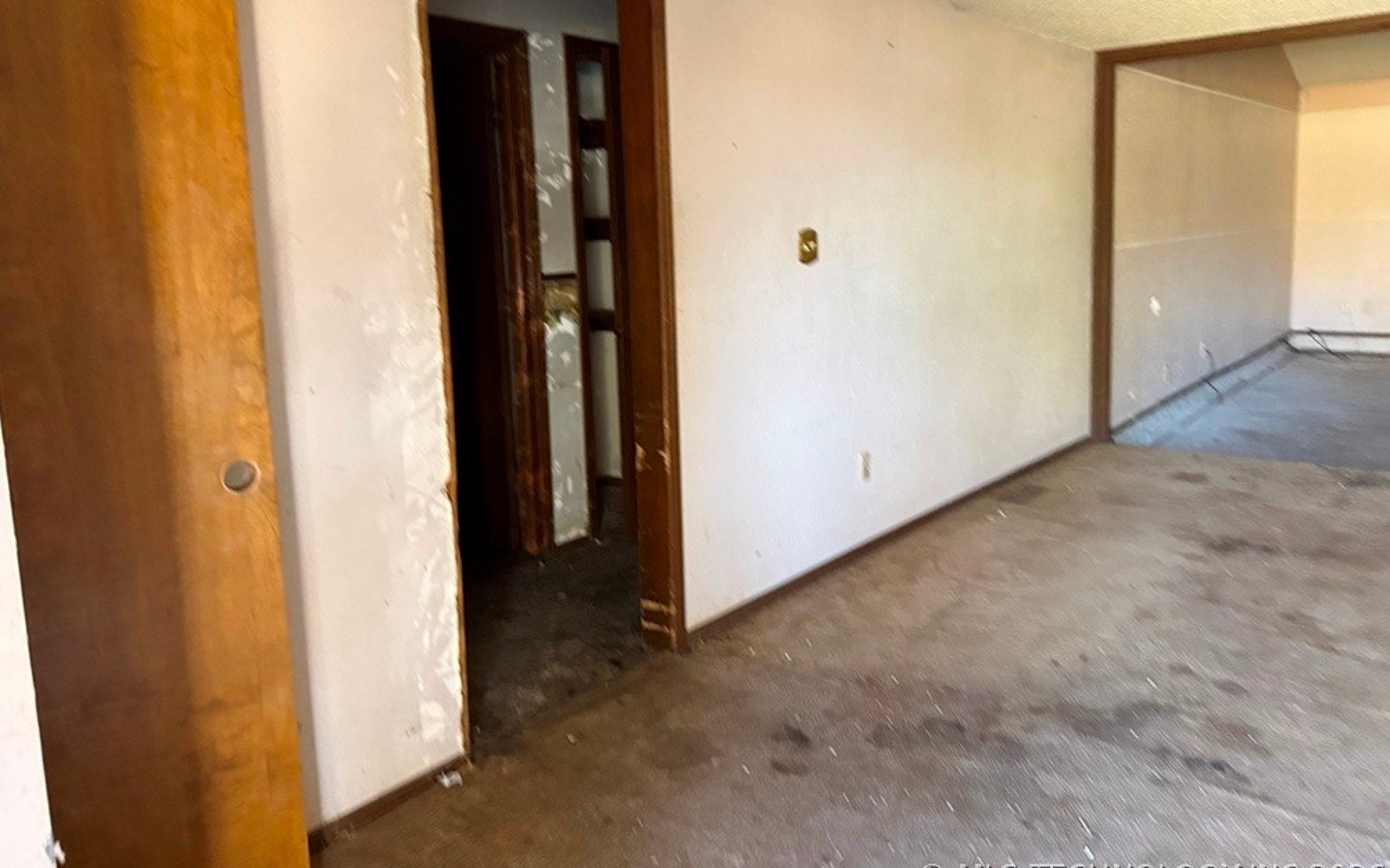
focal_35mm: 26
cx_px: 684
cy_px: 366
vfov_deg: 47.4
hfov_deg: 70.4
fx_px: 985
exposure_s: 1/50
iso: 800
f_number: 1.78
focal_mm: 6.76
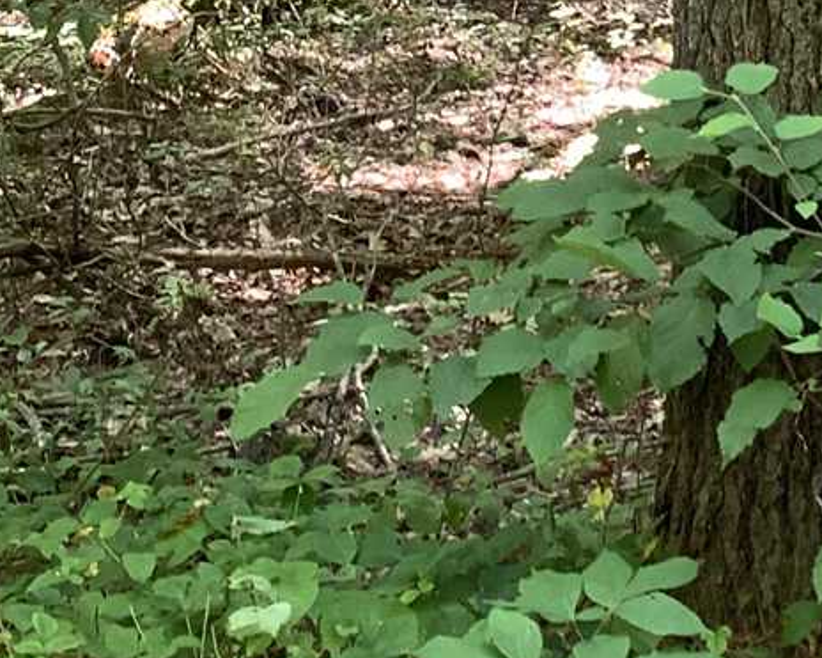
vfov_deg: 11.3
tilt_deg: -0.5
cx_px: 640
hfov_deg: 15.2
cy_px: -544
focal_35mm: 126
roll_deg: -0.3
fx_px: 3065
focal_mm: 4.25
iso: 100
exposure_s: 1/60
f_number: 1.8
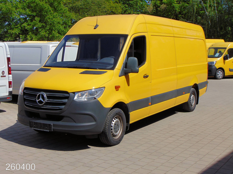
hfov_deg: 38.2
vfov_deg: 29.1
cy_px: 87
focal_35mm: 50
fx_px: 337
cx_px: 116
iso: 80
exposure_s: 1/250
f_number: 9
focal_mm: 9
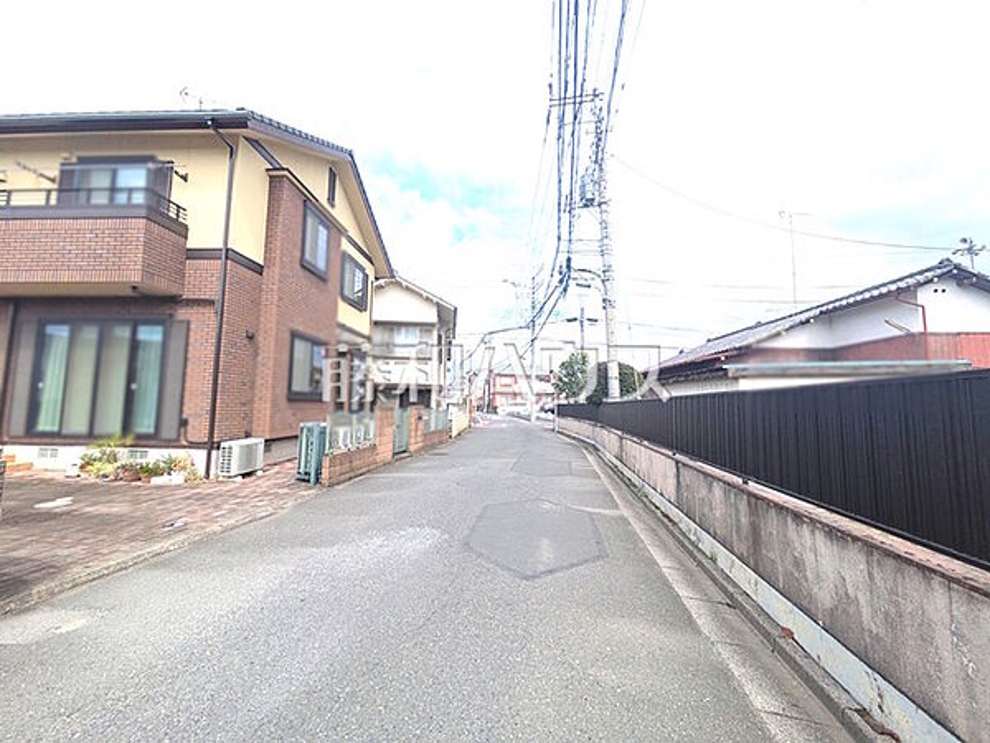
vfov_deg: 85.7
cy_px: 372
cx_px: 495
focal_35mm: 14
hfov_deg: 102.1
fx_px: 400
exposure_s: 1/1527
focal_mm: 1.83
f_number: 2.2
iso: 50
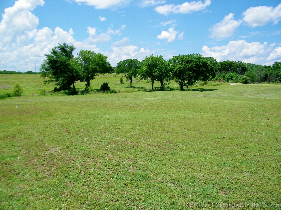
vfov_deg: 49.7
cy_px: 105
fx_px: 227
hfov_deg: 63.4
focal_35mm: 28
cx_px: 140
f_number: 7
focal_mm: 5
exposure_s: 1/320
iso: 80
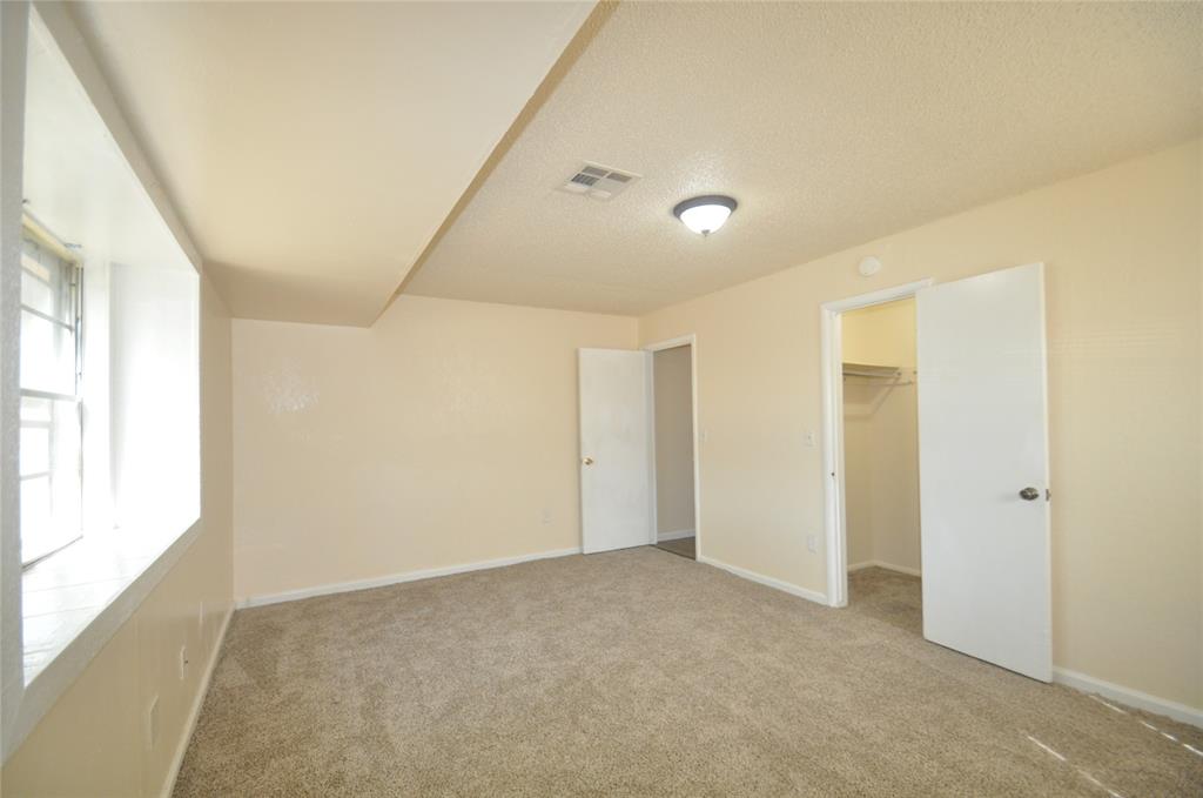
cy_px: 399
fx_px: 500
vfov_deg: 77.1
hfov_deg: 100.5
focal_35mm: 15
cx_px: 602
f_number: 3.5
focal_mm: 10
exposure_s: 1/200
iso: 1000
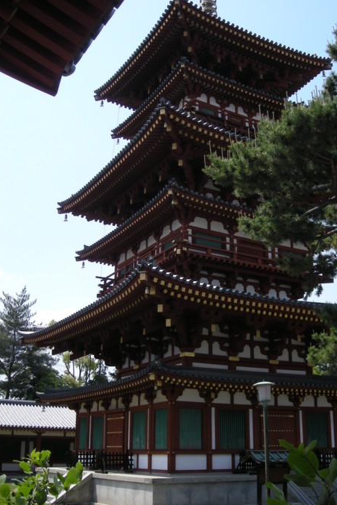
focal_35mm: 43
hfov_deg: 31.1
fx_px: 603
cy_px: 247
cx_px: 204
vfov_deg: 45.4
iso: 50
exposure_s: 1/208
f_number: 5.7
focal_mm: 5.7
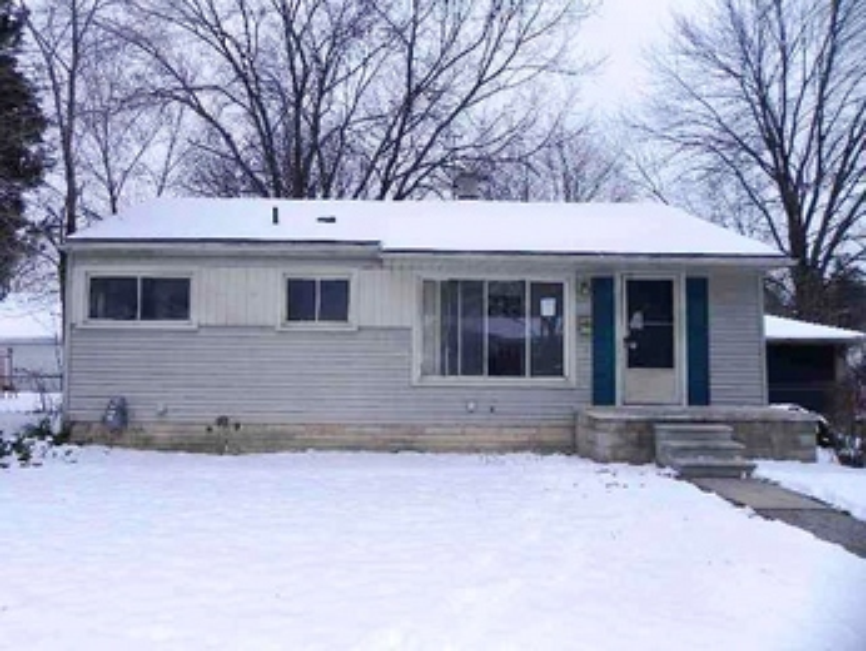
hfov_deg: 67.3
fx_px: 651
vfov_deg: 53.1
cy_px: 326
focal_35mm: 26
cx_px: 433
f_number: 4.5
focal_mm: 4.6
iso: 224
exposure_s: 1/188
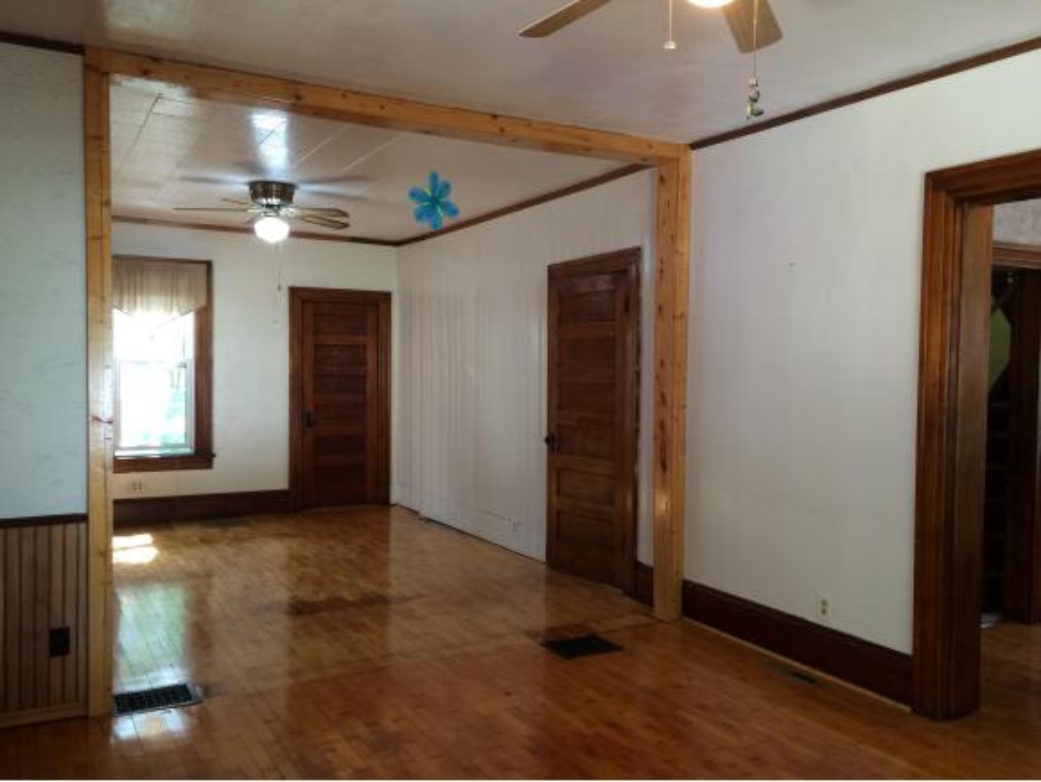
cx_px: 520
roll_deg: -0.3
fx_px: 873
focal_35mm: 29
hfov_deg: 61.6
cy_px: 391
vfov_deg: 48.3
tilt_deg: -2.5
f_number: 2.2
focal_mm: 4.15
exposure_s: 1/30
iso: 125
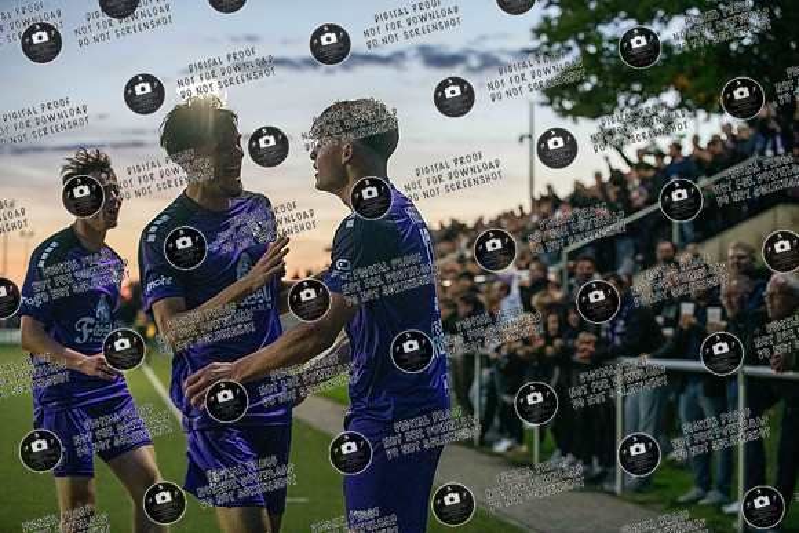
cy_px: 266
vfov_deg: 19.5
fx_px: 1554
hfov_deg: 28.8
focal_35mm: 70
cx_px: 400
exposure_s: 1/800
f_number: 3.5
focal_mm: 70
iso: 2500
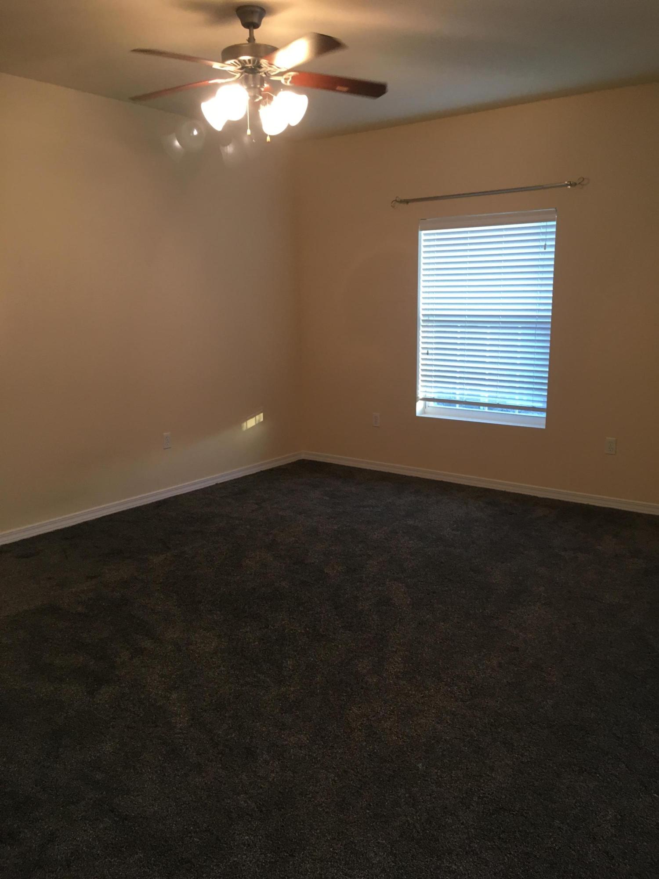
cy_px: 440
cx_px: 330
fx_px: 736
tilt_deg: -10.1
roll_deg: +0.5
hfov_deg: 48.2
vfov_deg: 61.7
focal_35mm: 29
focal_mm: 4.15
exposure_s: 1/30
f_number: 2.2
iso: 80
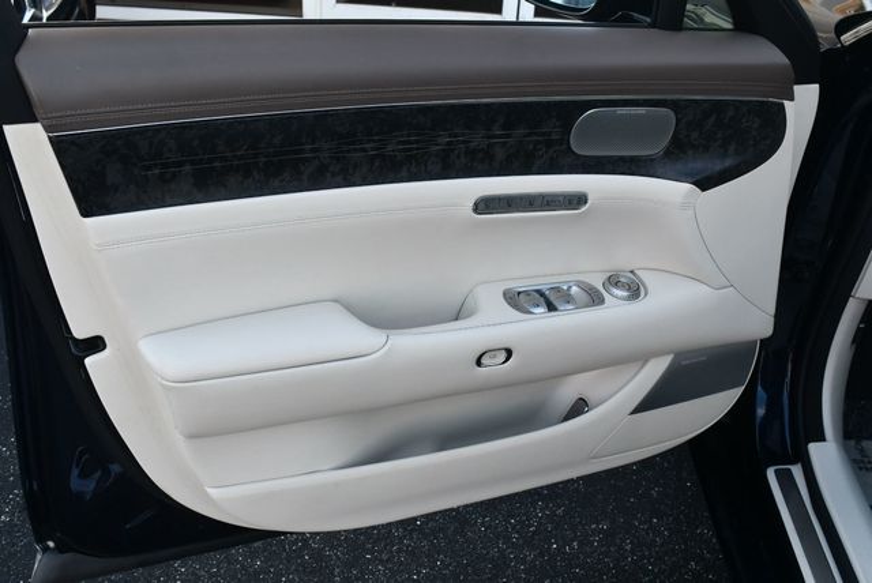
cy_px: 292
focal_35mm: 36
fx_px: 873
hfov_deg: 53.1
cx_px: 436
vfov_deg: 36.9
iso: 320
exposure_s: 1/250
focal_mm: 18
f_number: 5.6
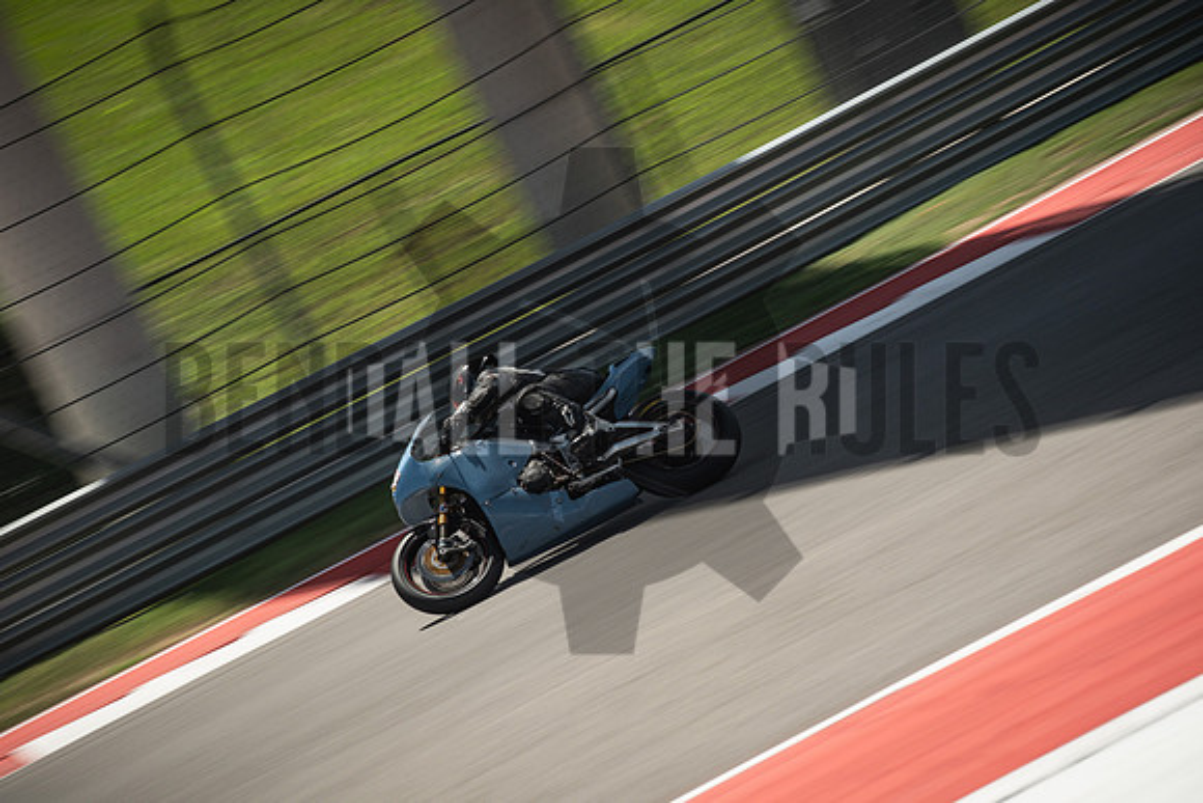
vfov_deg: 8.9
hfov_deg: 13.2
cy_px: 402
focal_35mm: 155
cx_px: 602
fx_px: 5181
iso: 125
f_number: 8
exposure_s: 1/200
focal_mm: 103.6
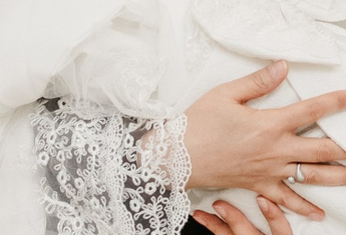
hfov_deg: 7.6
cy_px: -154
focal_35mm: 267
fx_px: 2583
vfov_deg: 5.2
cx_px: 375
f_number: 4
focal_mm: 35
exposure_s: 1/160
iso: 400
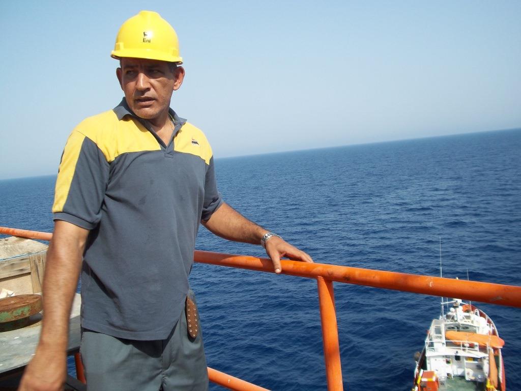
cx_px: 260
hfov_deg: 51.4
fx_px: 542
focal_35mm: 36
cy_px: 196
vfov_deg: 39.7
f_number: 8
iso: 80
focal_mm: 6.5
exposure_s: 1/200
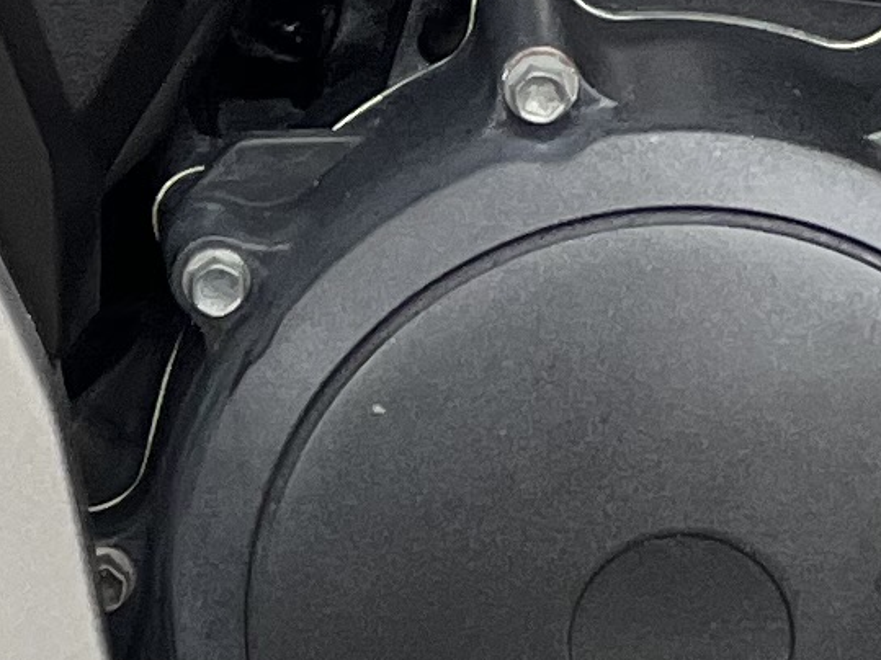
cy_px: -270
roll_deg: +2.1
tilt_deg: -16.3
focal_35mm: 576
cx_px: 1134
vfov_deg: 2.6
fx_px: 14656
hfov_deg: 3.4
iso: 50
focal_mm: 9
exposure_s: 1/121
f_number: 2.8
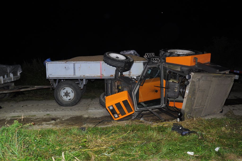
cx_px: 121
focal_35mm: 48
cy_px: 80
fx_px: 322
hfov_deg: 41.2
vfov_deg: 28.0
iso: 400
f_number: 7.1
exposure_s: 1/40
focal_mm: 32
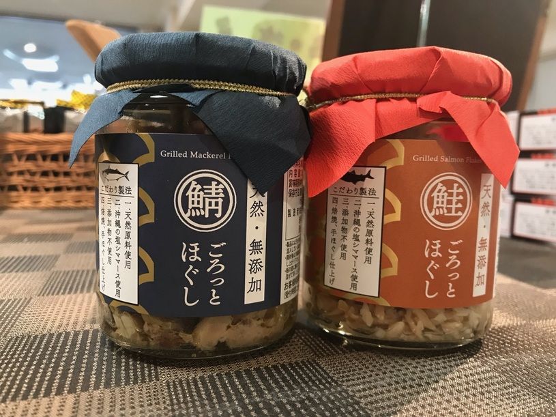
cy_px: 208
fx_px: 450
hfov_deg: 63.5
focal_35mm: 28
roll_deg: -1.3
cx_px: 278
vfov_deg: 49.7
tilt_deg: -3.7
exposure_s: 1/17
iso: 100
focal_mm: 3.99
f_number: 1.8
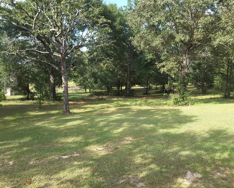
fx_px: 229
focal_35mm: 33
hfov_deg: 54.2
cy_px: 93
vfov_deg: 44.5
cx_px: 110
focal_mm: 2.9
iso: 40
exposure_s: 1/341
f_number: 1.9
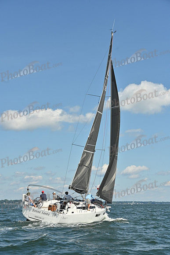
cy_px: 128
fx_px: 495
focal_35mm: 70
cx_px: 85
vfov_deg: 28.8
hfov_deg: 19.5
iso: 250
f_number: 8
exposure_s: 1/1250
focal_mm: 70
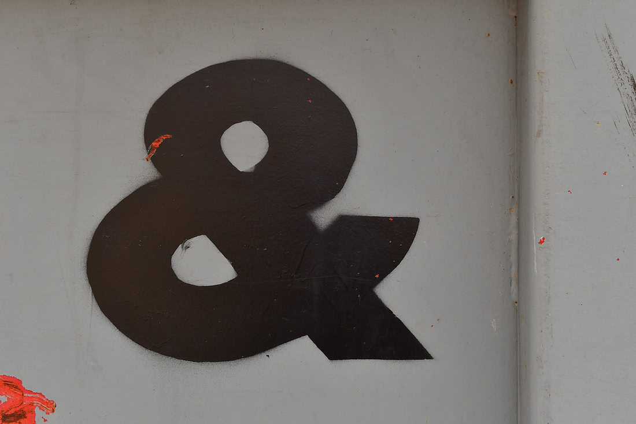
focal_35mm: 67
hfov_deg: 30.1
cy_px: 212
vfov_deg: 20.3
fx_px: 1184
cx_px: 318
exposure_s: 1/125
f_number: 8
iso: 200
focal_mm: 45
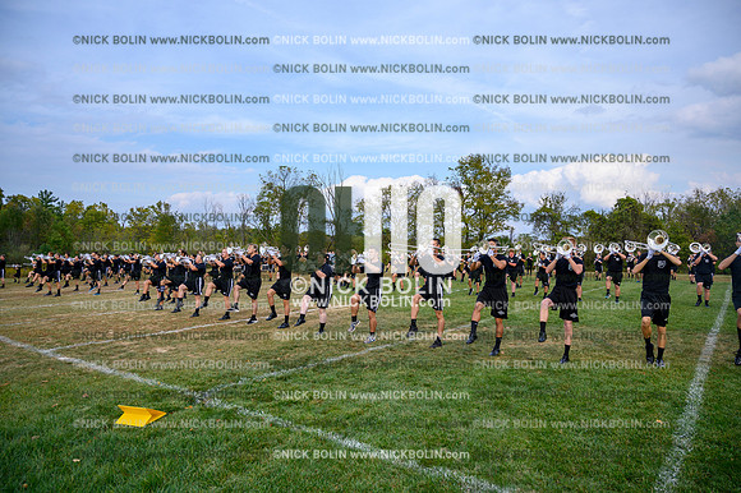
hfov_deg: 73.8
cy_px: 246
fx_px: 494
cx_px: 370
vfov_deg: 53.1
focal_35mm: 24
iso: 200
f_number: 4.5
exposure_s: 1/800
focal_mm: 24
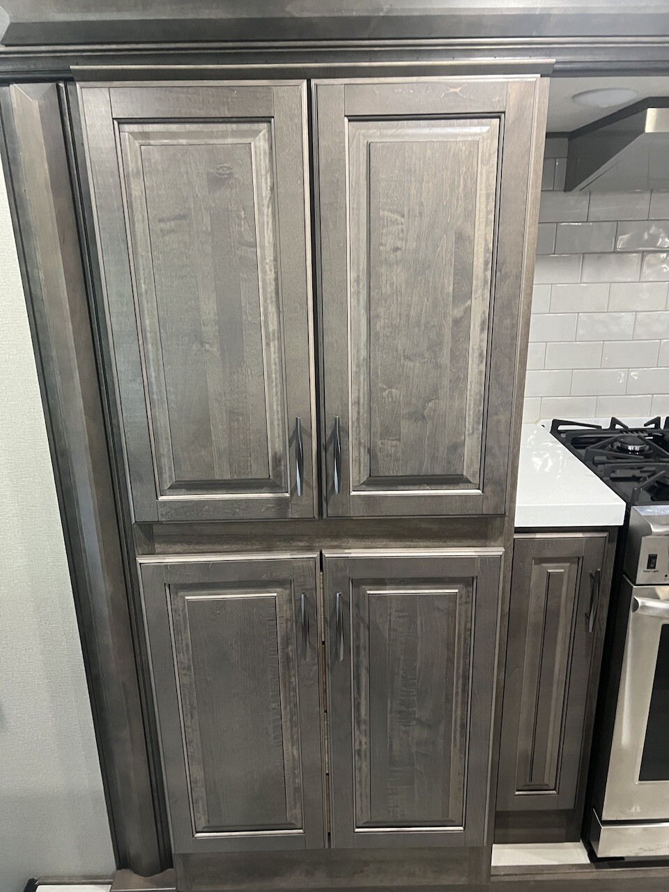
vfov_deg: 67.3
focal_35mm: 26
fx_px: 670
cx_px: 334
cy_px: 446
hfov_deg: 53.1
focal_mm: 5.7
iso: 500
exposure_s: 1/56
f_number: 1.5
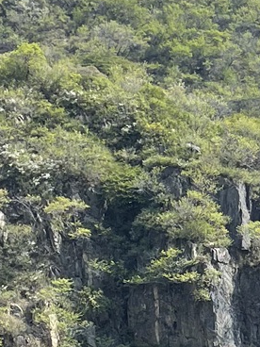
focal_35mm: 136
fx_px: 1362
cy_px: 552
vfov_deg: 13.5
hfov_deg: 10.1
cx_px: 507
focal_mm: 5.1
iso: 32
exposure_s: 1/1266
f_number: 1.6
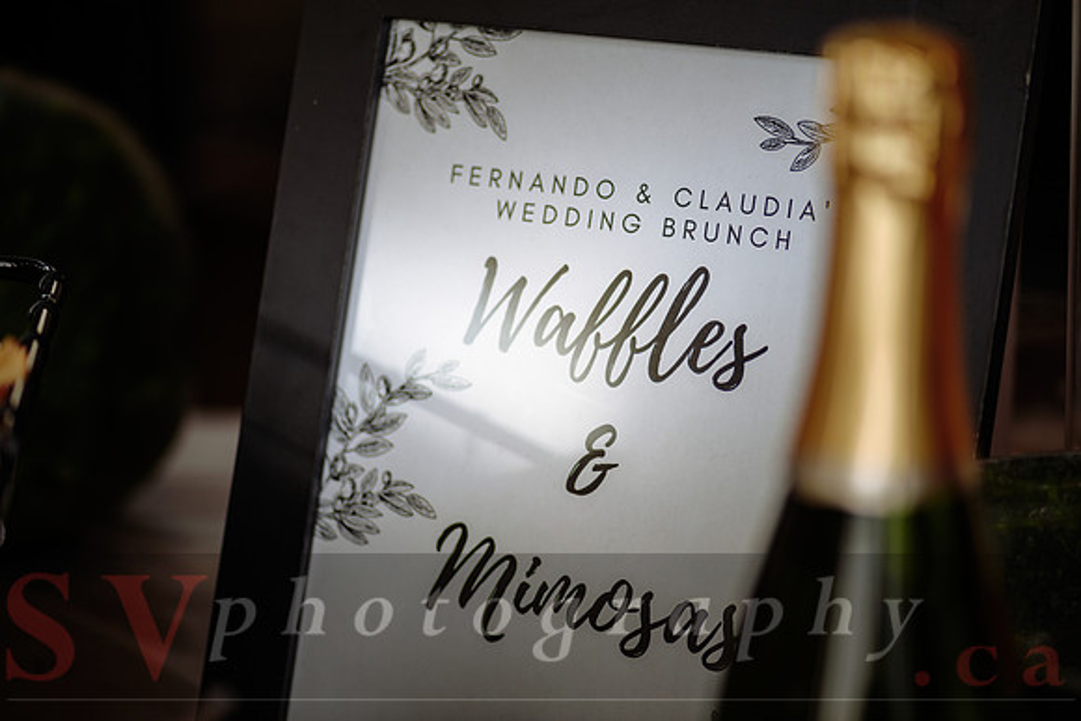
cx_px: 540
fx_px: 3154
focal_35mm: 105
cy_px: 360
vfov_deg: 13.0
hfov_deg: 19.5
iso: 100
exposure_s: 1/250
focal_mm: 105
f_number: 3
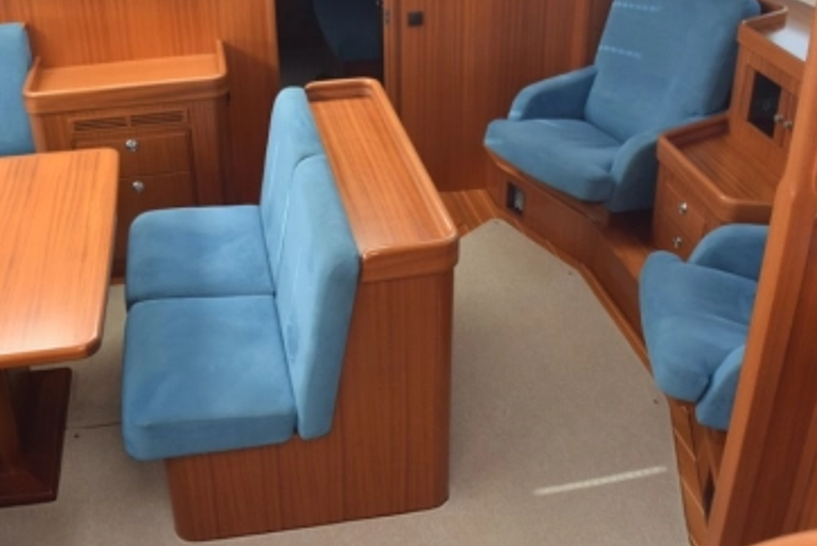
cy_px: 200
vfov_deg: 32.5
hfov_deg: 47.2
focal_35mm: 41
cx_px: 350
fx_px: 931
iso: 400
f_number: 4.5
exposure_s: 1/100
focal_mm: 18
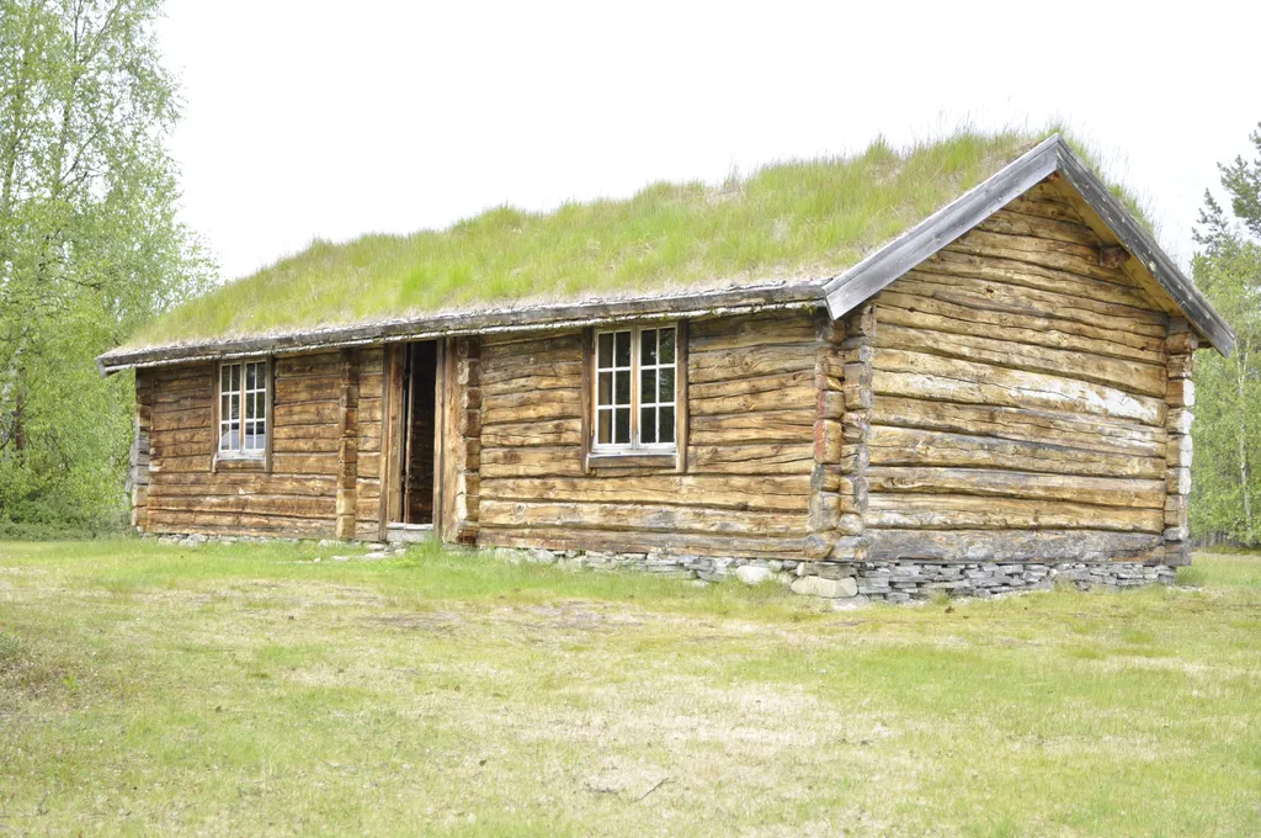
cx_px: 630
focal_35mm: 57
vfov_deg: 23.7
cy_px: 419
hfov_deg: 35.1
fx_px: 1994
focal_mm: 38
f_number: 4.8
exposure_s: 1/200
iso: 200
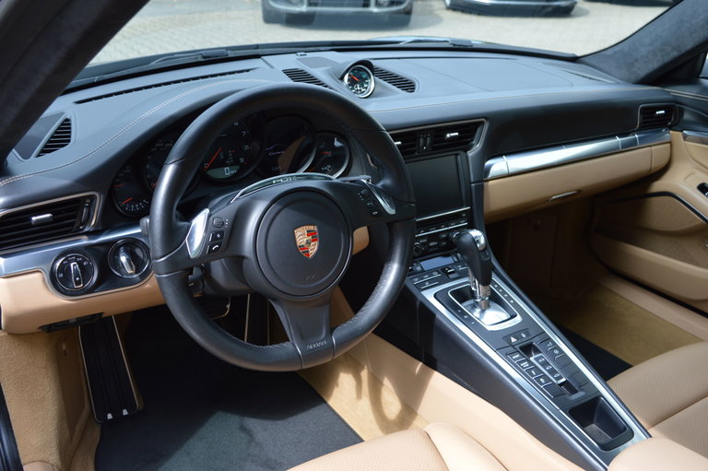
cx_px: 354
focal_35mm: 36
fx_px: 708
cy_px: 236
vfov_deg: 36.8
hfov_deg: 53.2
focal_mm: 24
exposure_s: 1/125
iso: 125
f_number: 5.6
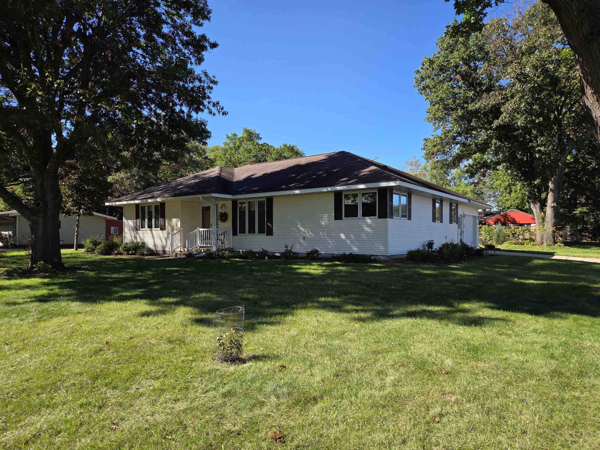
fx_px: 399
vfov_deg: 58.9
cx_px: 300
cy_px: 225
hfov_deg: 73.9
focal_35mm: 23
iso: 80
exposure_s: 1/2145
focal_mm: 5.4
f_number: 1.8
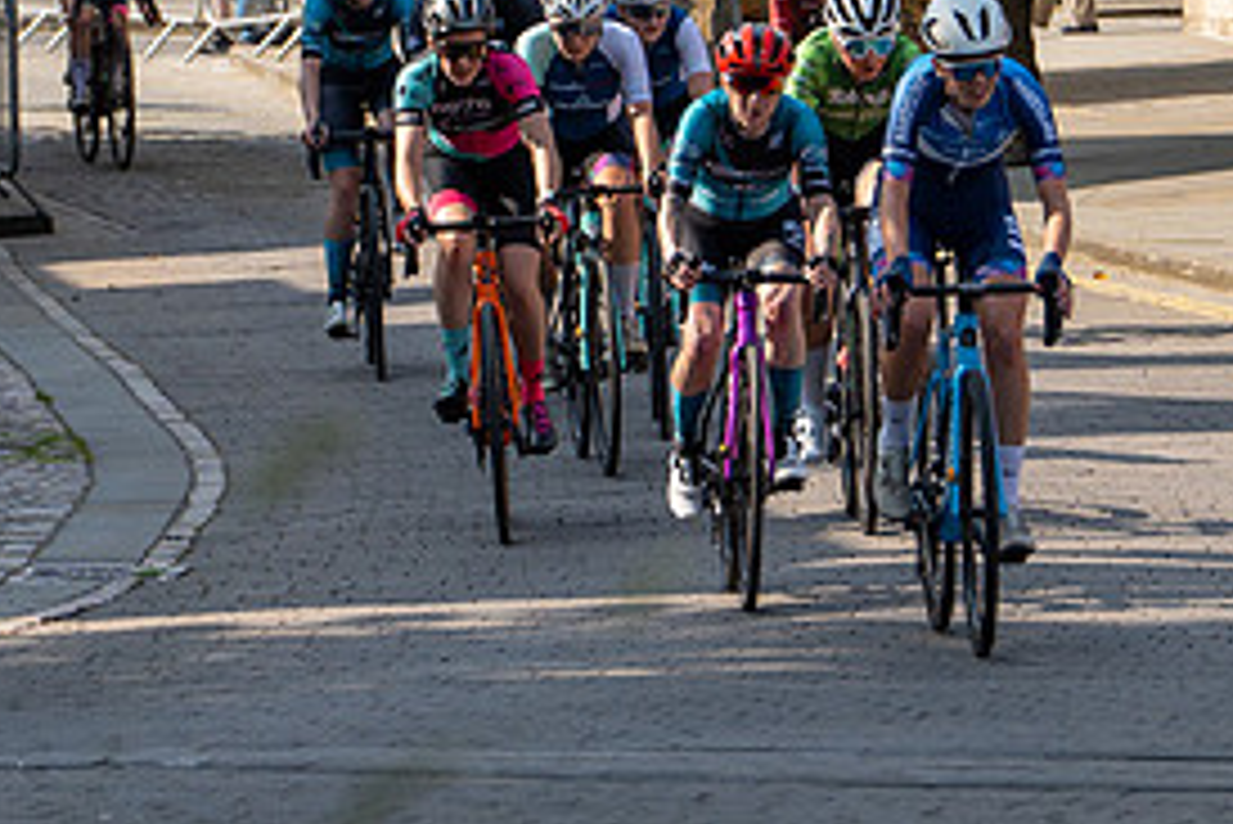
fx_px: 12679
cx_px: 693
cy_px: 168
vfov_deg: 3.7
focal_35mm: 370
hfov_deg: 5.6
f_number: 5
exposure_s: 1/640
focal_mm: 112
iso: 200
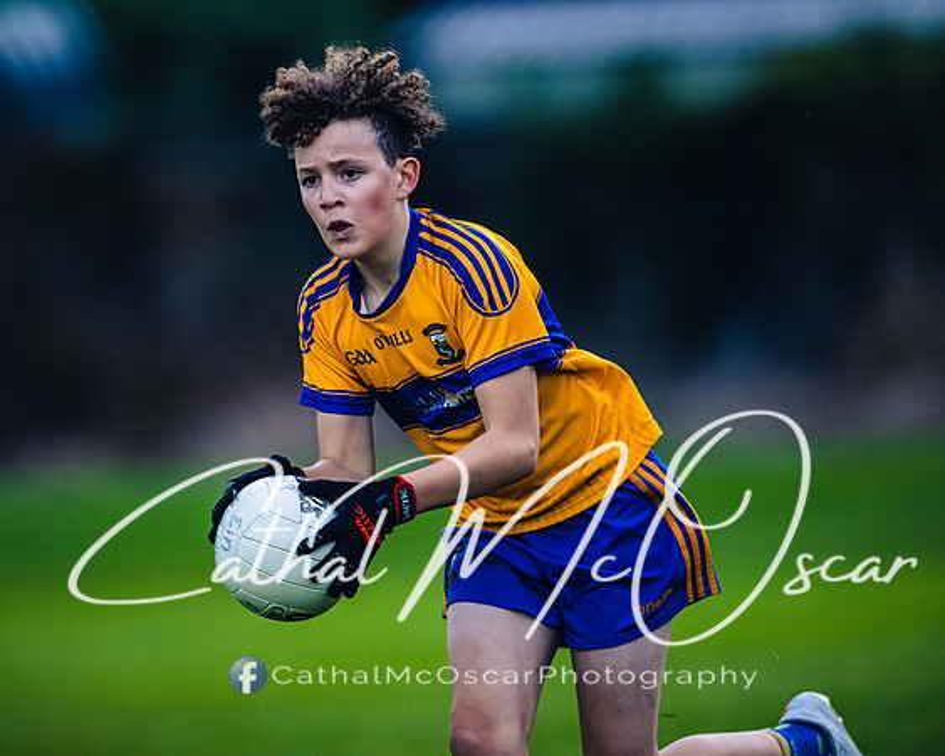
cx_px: 378
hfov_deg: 3.8
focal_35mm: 504
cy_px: 333
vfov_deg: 3.1
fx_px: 14081
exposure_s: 1/800
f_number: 2.8
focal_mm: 400
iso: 3200
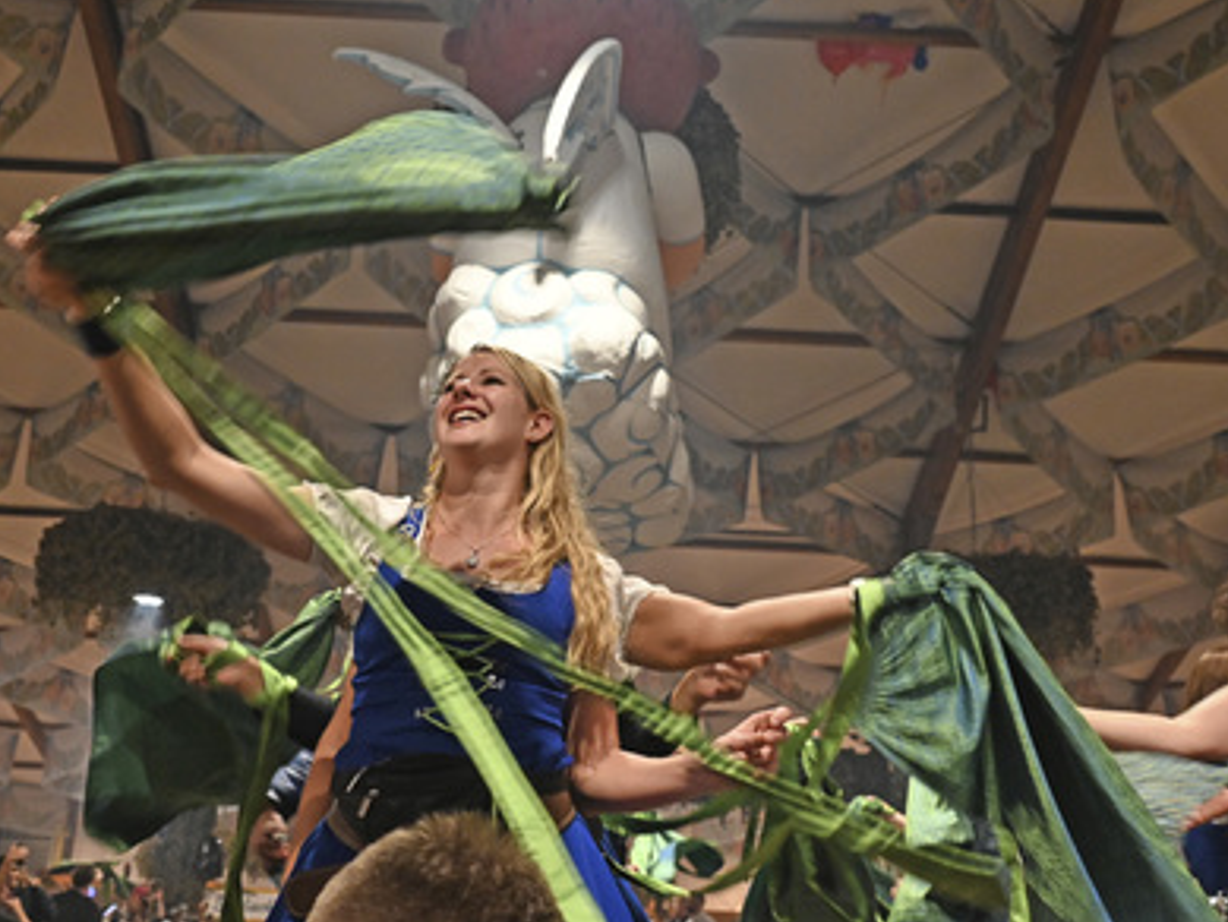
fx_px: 1419
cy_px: 452
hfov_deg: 46.8
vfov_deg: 36.0
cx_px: 575
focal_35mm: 40
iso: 3200
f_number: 4
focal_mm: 24
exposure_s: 1/100
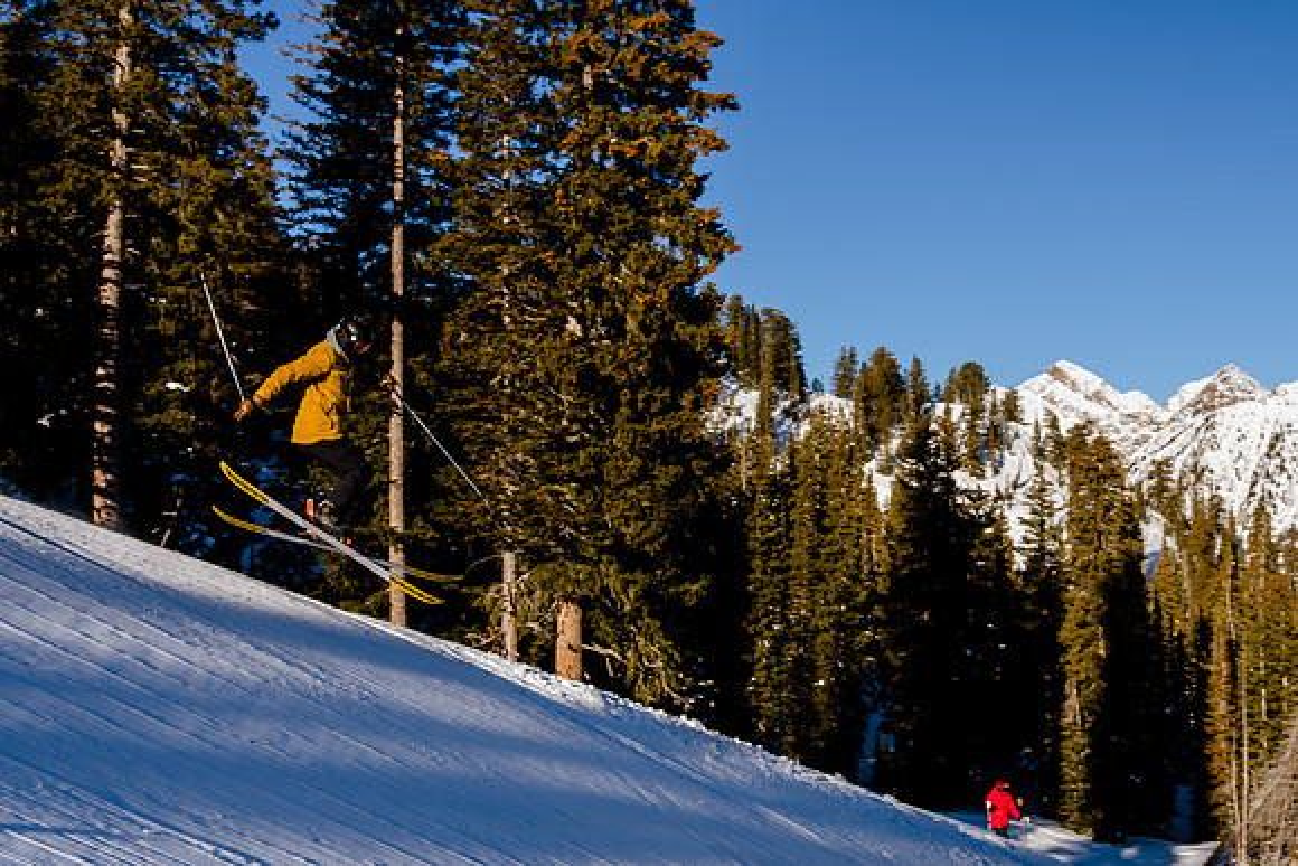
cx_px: 708
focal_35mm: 45
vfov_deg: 29.8
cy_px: 440
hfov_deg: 43.4
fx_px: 1630
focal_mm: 26
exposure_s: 1/640
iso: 160
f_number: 6.3
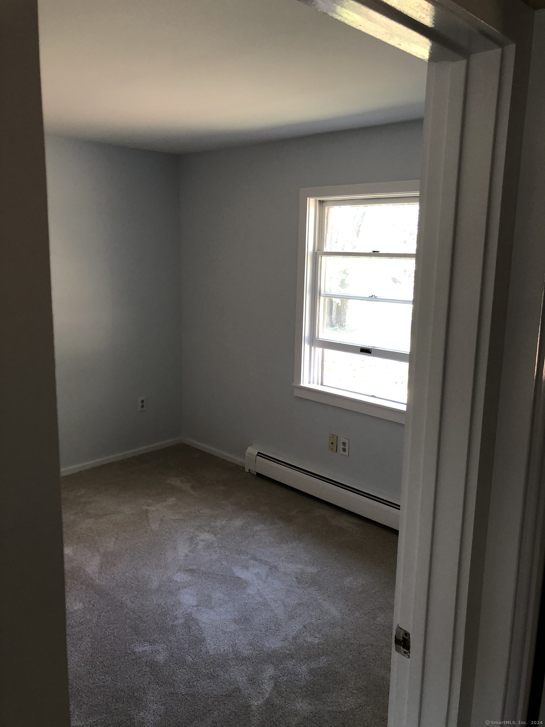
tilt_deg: -9.4
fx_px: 588
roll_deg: -1.8
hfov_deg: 49.7
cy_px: 364
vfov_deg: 63.4
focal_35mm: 28
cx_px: 272
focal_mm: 4
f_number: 1.8
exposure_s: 1/24
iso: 32
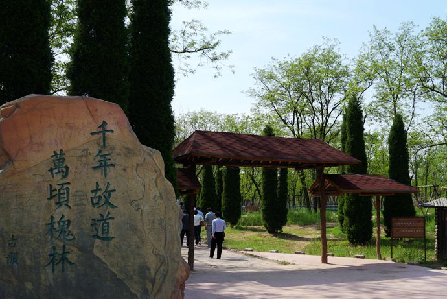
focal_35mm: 42
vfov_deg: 31.9
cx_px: 271
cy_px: 173
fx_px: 522
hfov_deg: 46.1
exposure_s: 1/250
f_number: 9
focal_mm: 29
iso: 100
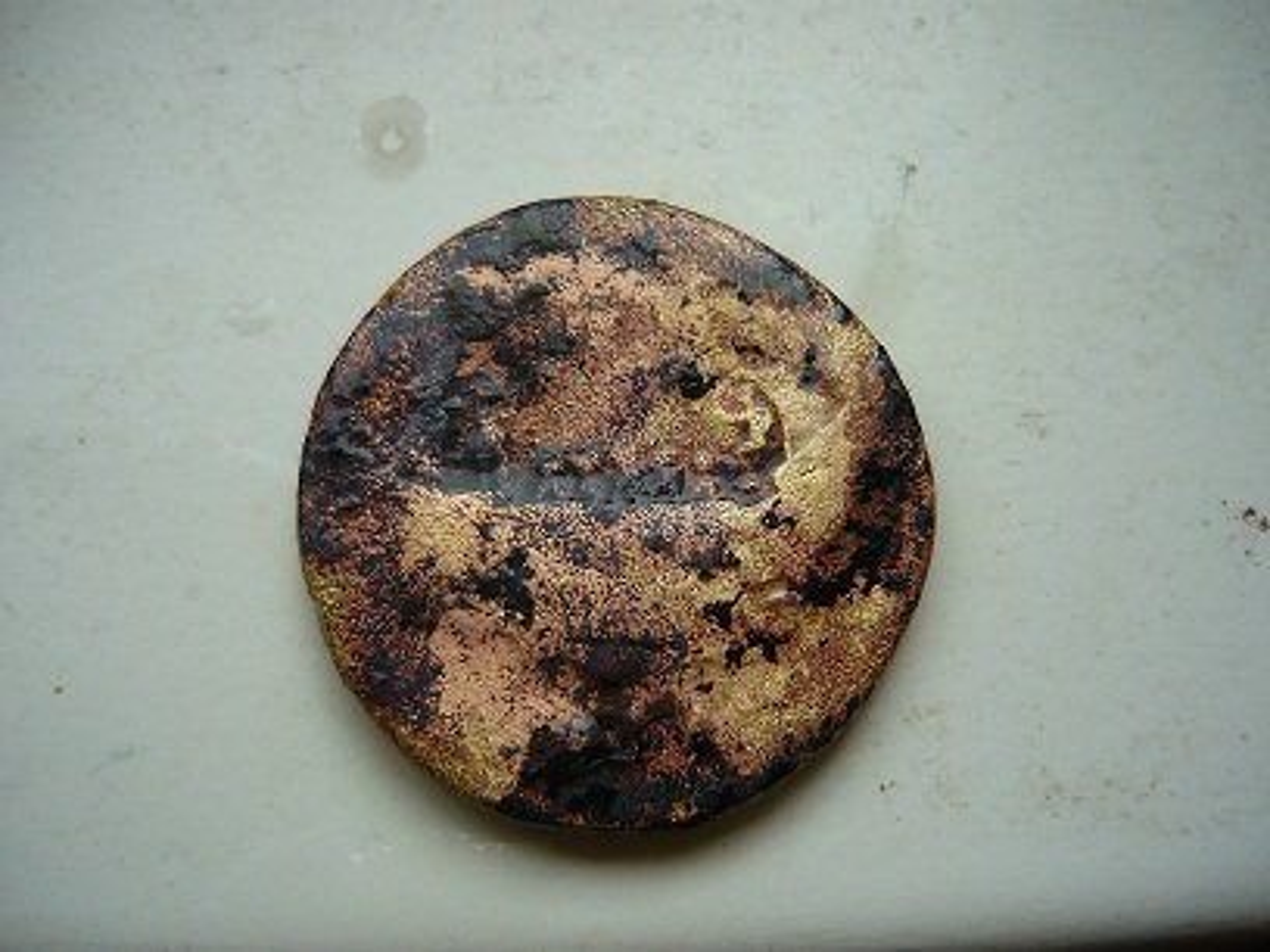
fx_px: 1211
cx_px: 635
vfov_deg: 42.9
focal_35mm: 33
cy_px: 476
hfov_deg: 55.4
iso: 100
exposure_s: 1/80
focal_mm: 5.5
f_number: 2.8
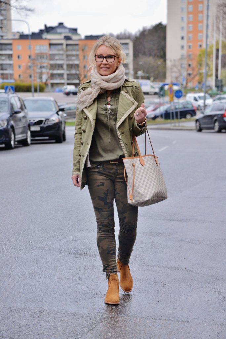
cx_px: 113
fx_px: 922
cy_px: 170
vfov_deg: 20.8
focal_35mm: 98
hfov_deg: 14.0
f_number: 5
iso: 1600
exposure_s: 1/2000
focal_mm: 98
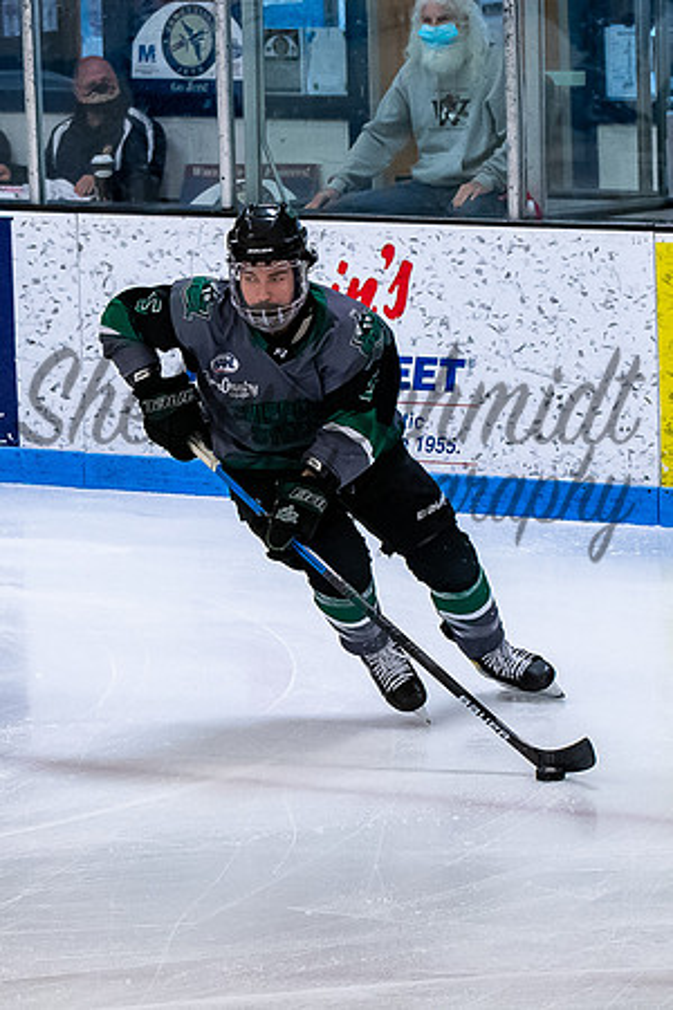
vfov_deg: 9.2
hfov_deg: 6.1
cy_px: 432
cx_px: 259
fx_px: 6300
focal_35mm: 225
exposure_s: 1/800
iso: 2000
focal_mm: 70
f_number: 3.5
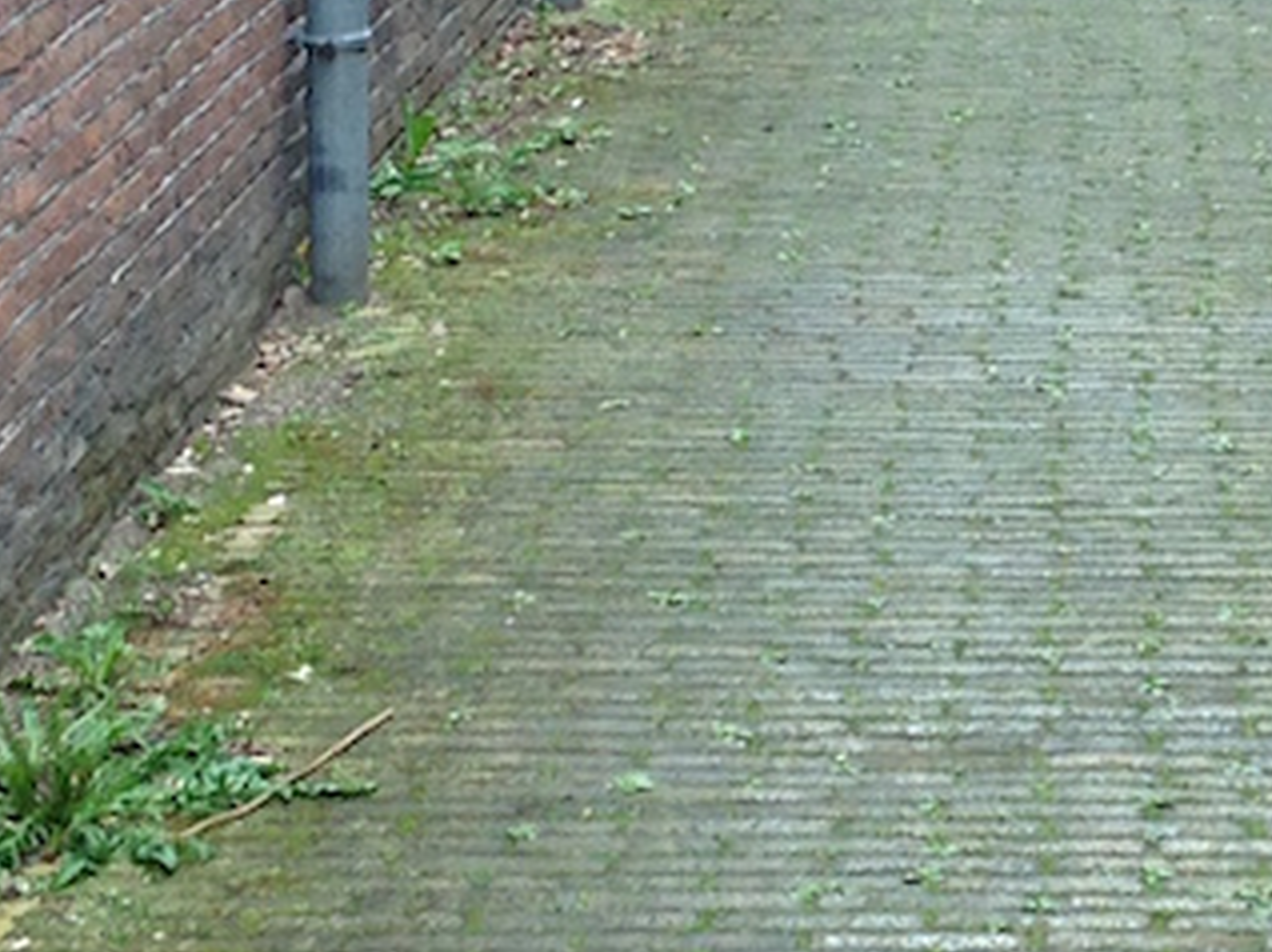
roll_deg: +0.2
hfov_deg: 14.7
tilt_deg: -12.4
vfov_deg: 11.1
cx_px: 1100
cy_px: 196
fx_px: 4884
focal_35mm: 133
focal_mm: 4.12
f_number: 2.4
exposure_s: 1/120
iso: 64
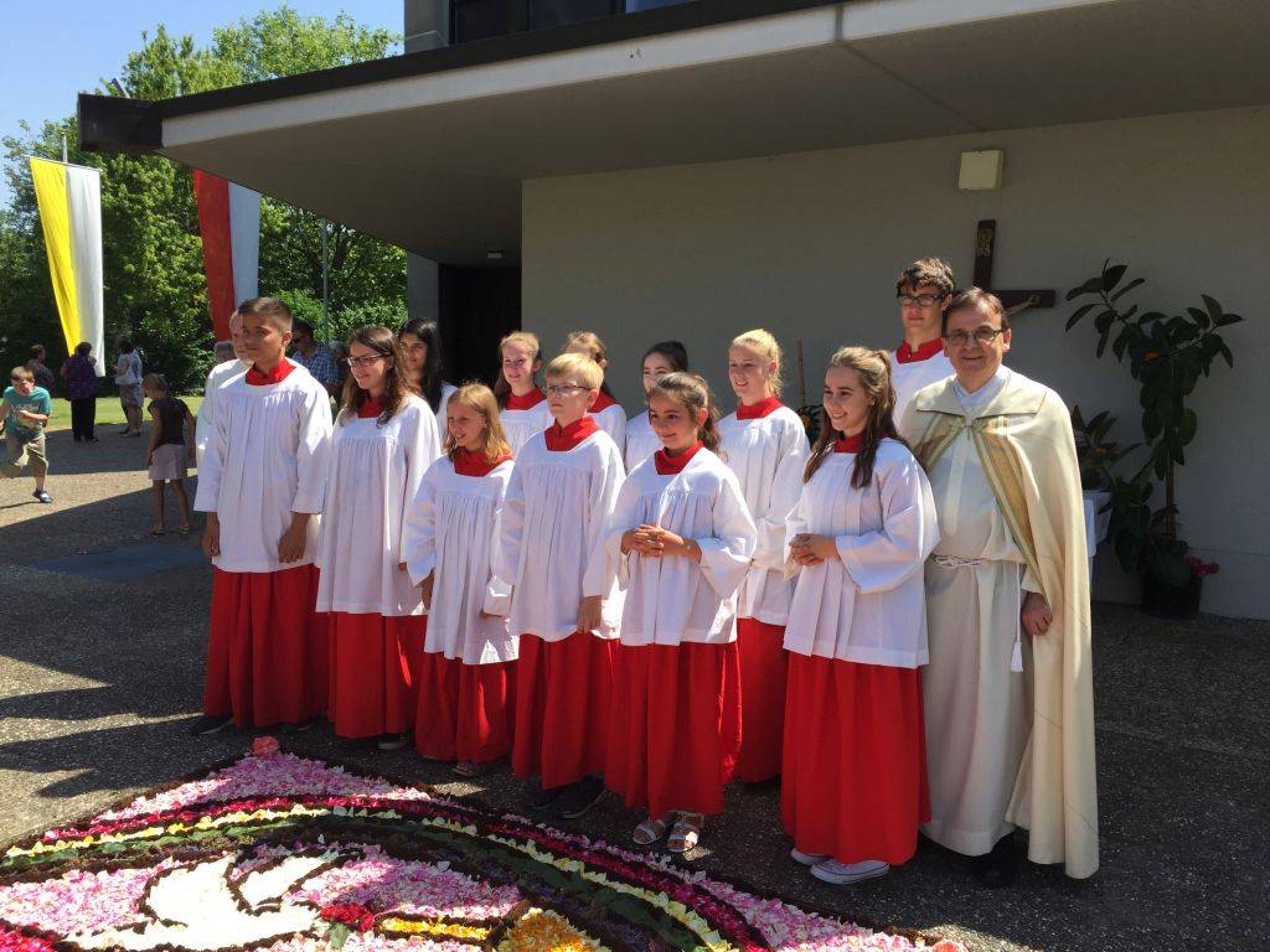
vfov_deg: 48.2
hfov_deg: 61.7
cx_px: 635
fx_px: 1064
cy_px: 476
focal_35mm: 29
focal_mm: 4.15
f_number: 2.2
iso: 32
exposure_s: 1/964
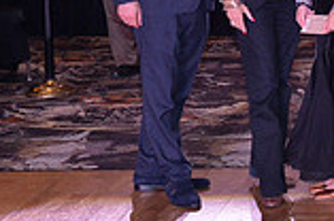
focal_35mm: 170
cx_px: 577
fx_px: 1574
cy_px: -16
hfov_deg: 11.4
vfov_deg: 8.0
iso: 2500
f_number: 5.6
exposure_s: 1/250
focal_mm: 46
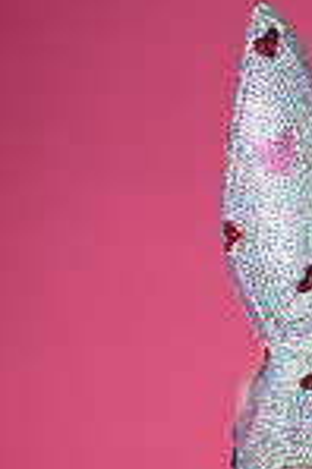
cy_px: 626
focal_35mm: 106
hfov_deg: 12.3
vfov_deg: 17.9
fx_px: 1381
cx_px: 466
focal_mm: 35
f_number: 8
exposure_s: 1/160
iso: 100
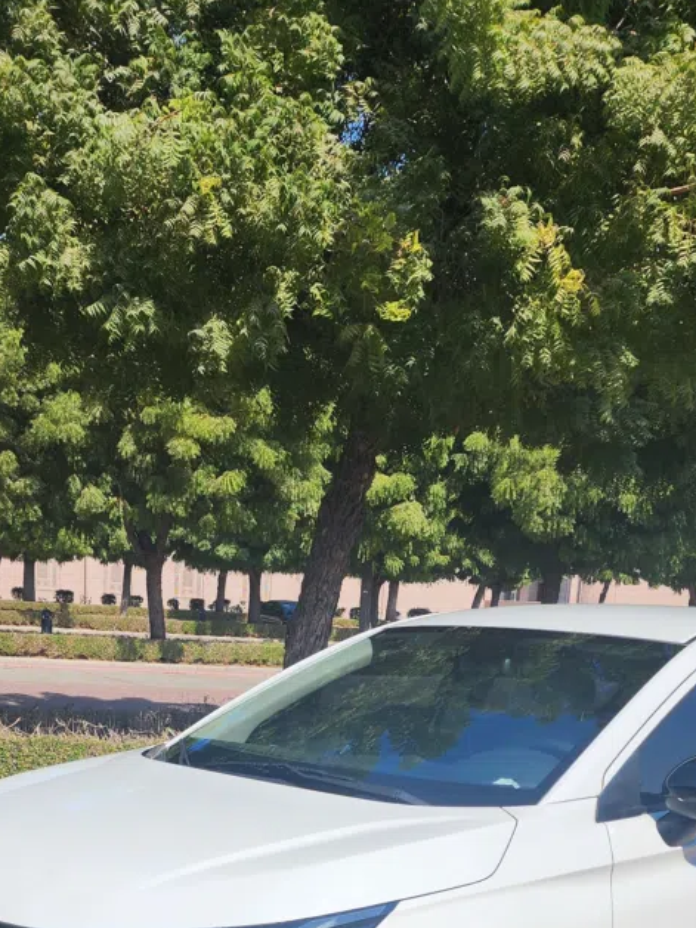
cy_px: 932
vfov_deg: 34.6
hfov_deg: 29.1
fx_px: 1340
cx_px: 304
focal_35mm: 50
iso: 12
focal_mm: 6.4
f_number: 1.8
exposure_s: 1/1554
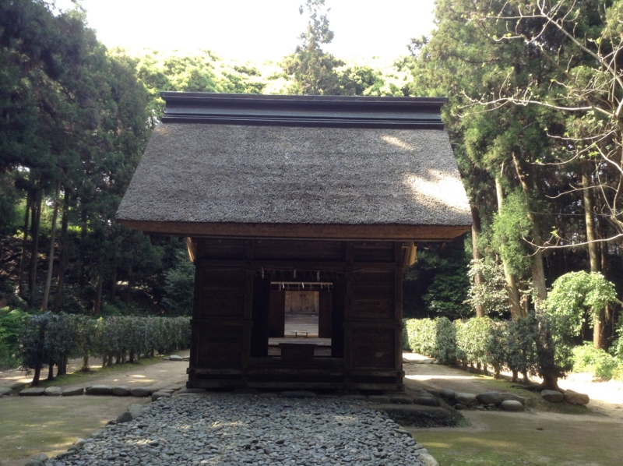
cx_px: 312
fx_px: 593
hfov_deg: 55.4
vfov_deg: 42.9
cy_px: 233
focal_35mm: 33
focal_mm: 3.3
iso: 32
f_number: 2.4
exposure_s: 1/120
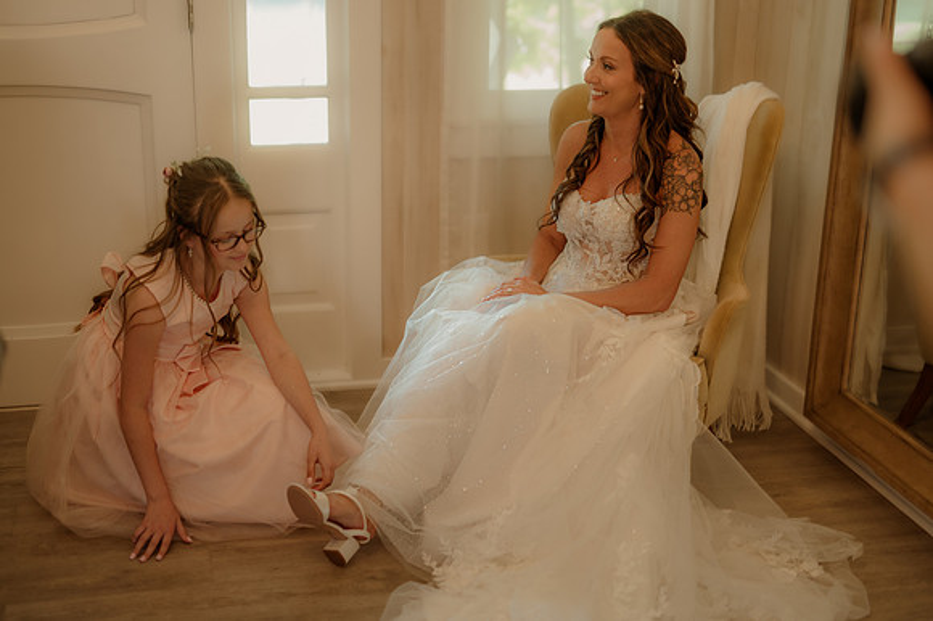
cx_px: 466
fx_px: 1314
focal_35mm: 51
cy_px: 310
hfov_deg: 39.1
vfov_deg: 26.6
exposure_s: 1/125
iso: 500
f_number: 1.4
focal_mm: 50
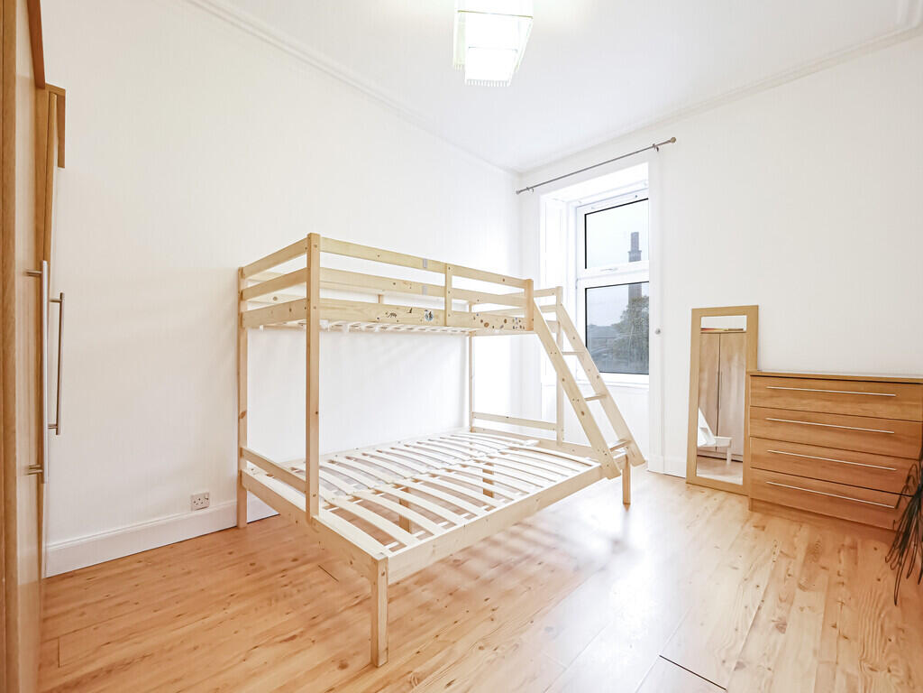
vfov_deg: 85.7
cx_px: 462
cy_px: 346
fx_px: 373
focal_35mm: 14
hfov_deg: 102.1
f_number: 4
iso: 3200
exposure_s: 1/30
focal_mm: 7
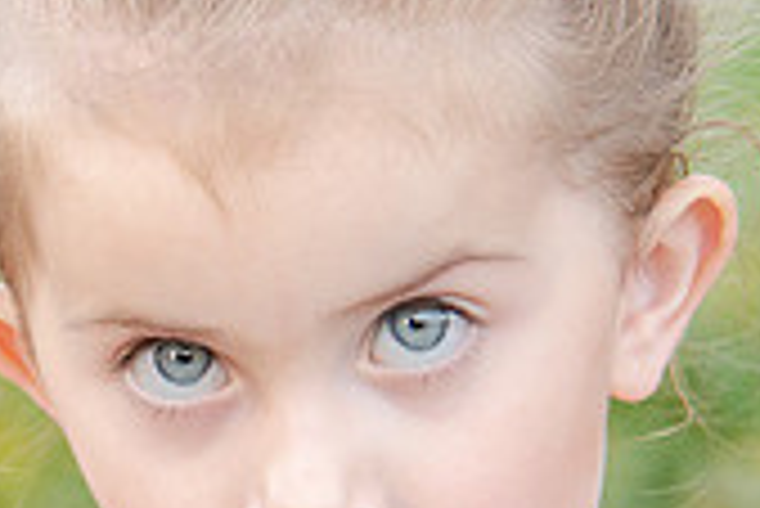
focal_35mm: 240
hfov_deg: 8.5
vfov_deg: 5.7
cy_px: 468
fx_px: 5071
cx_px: 31
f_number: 4
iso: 640
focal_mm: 70
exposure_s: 1/250
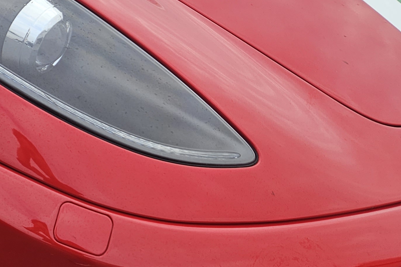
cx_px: -165
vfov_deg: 19.5
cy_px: 139
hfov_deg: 24.0
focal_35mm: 70
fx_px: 780
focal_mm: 5.4
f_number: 1.8
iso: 25
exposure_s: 1/317
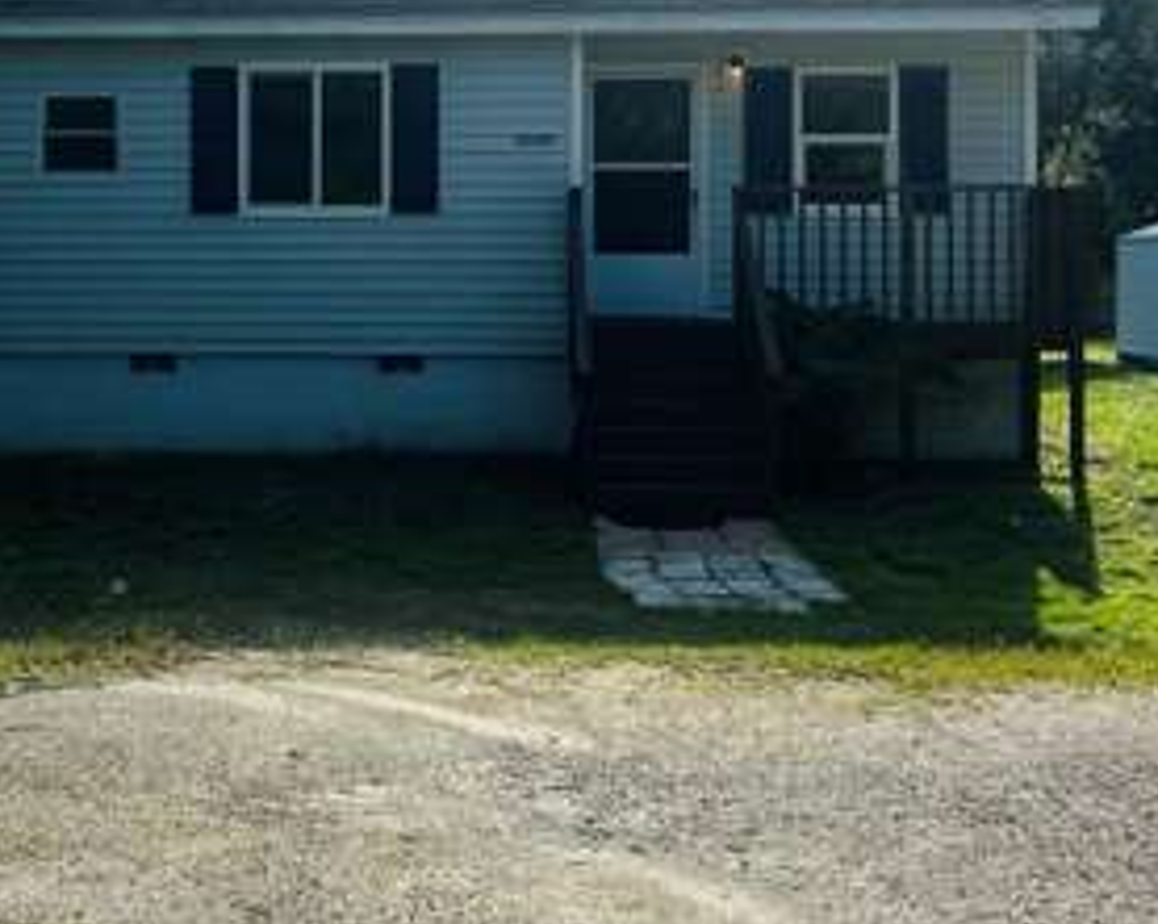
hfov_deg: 41.2
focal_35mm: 44
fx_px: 1506
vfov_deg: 33.5
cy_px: 242
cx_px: 330
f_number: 1.5
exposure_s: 1/6579
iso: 50
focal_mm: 5.7
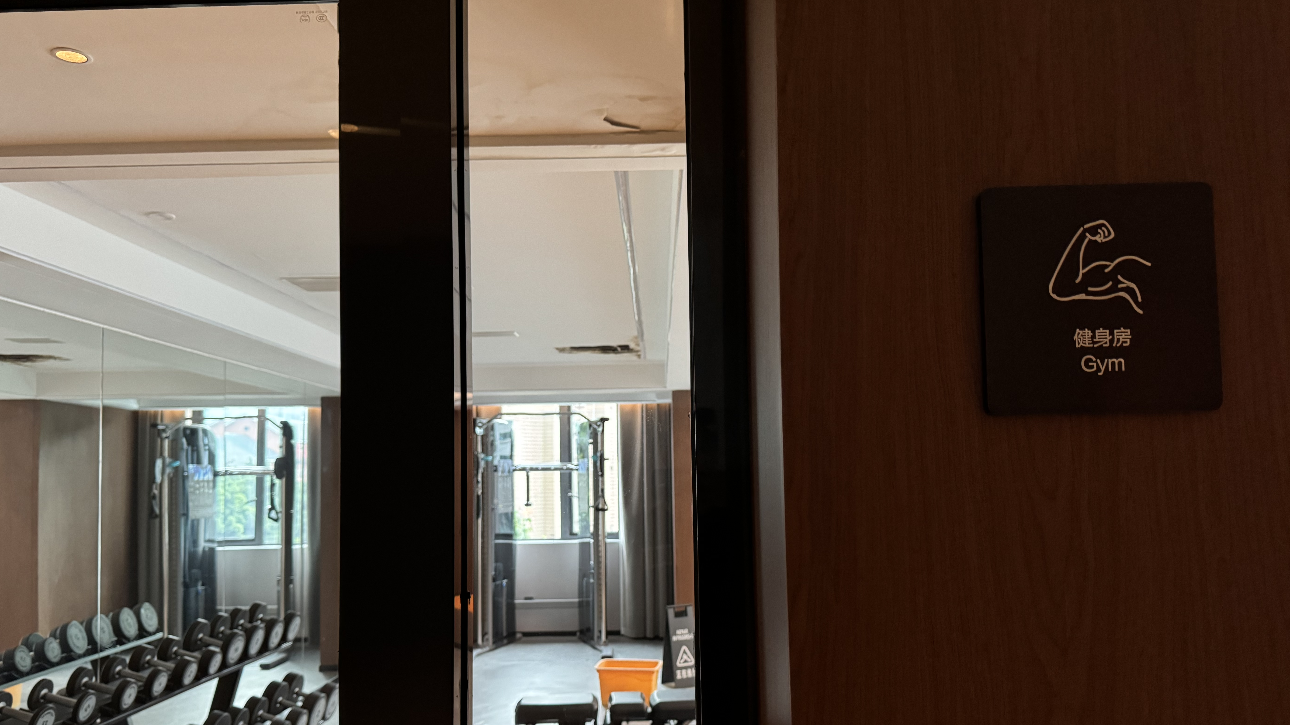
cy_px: 428
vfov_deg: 42.7
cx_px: 638
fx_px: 924
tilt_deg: +3.3
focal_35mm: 27
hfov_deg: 69.9
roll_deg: +1.0
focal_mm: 6.76
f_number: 1.78
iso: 800
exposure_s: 1/58
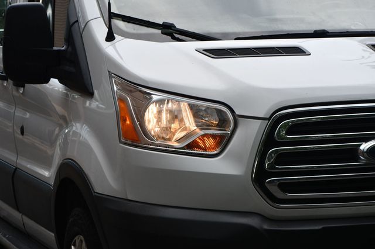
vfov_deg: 11.1
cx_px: 188
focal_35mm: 123
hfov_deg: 16.7
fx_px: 1281
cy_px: 124
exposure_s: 1/250
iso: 200
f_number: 6.3
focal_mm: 82
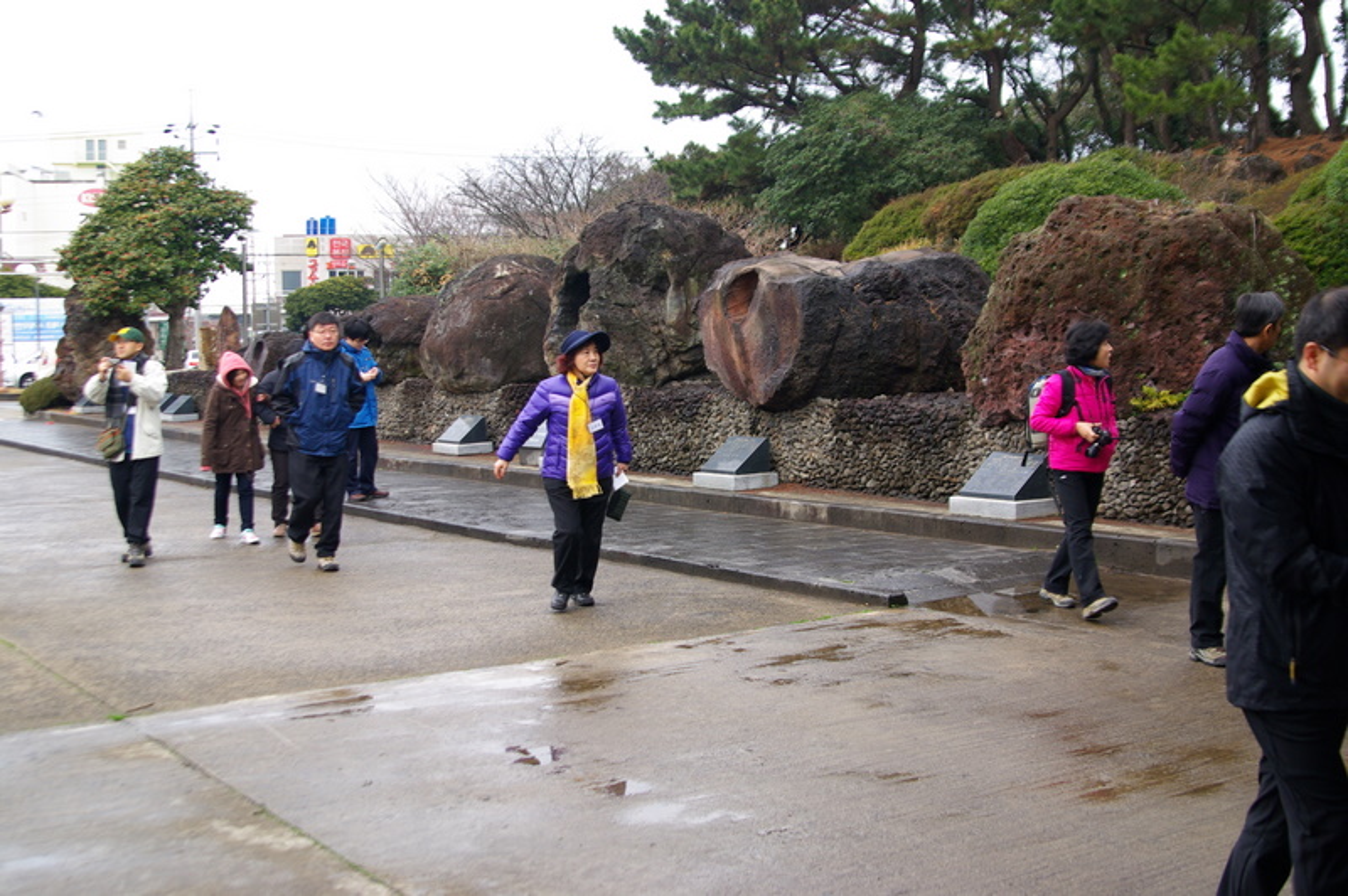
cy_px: 448
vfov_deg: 31.8
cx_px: 674
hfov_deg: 46.4
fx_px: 1571
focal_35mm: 42
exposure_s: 1/125
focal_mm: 28
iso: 200
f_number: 4
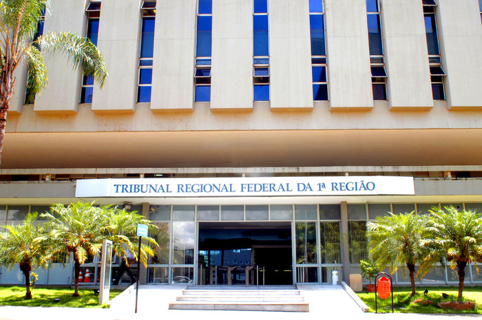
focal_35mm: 36
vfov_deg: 36.8
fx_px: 481
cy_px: 160
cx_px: 241
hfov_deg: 53.2
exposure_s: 1/13
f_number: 22
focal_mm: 24
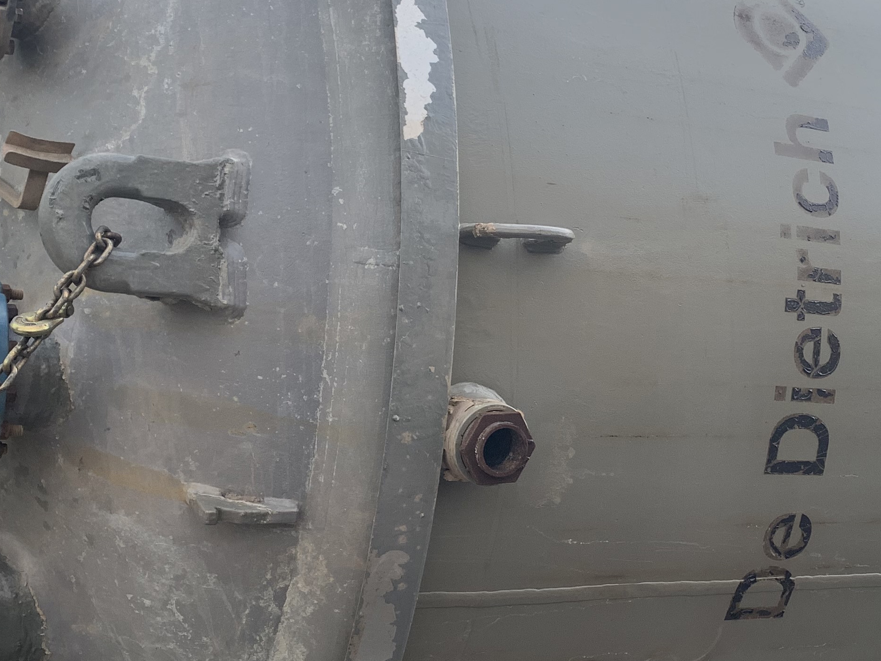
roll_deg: +4.9
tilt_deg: +10.5
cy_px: 369
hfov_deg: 33.9
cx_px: 611
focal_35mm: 56
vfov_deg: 26.1
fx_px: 1425
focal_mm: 4.25
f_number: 1.8
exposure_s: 1/518
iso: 25
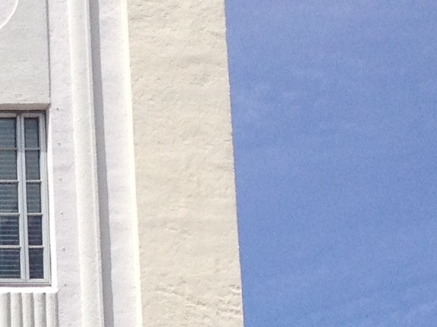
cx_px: -427
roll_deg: -0.2
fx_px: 2423
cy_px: 501
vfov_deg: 7.6
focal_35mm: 192
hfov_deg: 9.6
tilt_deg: +11.5
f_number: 2.4
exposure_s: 1/2907
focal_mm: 4.28
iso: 50
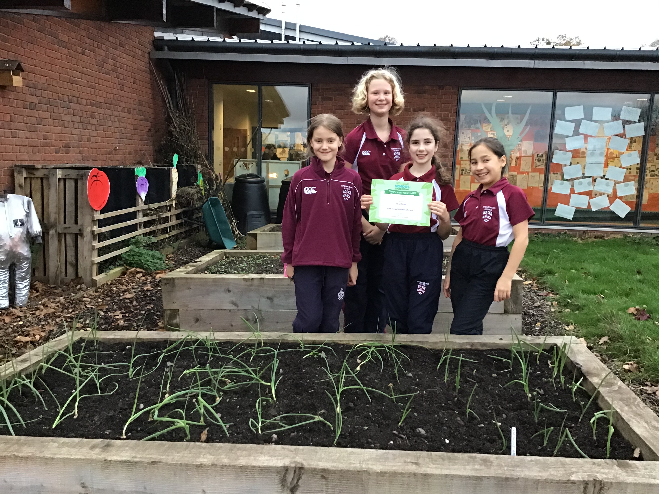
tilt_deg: -8.3
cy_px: 247
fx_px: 590
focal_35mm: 31
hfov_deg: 58.4
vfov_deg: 45.4
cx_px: 330
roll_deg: -1.7
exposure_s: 1/33
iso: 200
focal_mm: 3.3
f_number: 2.4
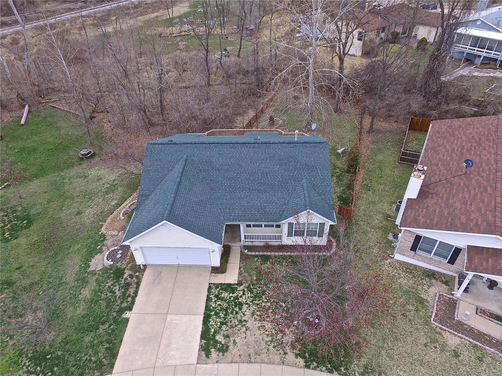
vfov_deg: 66.0
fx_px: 290
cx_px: 251
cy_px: 188
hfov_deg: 81.7
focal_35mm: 20
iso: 100
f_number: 2.8
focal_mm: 3.61
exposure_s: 1/355
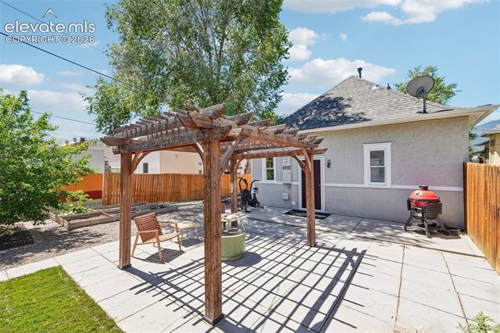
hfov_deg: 100.4
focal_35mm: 15
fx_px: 208
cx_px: 250
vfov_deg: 77.3
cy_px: 166
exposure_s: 1/500
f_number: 8
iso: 800
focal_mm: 10
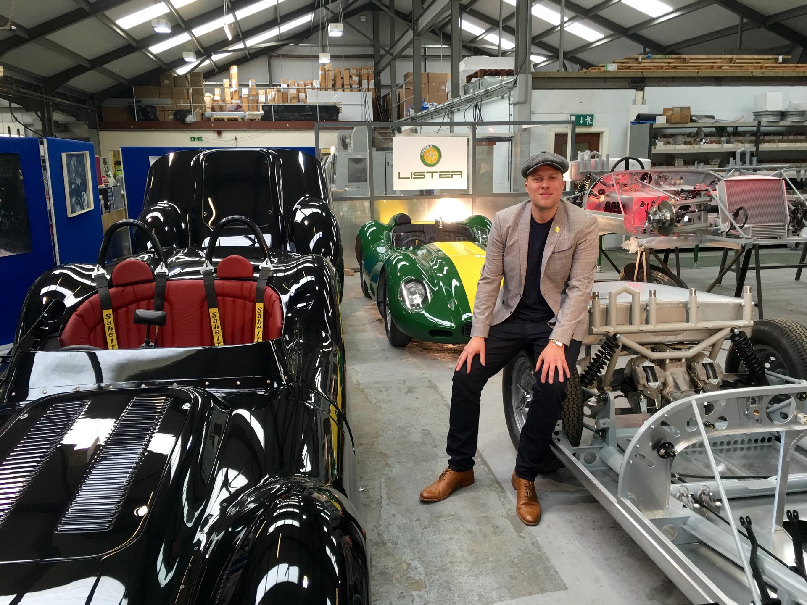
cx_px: 404
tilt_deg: -10.5
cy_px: 302
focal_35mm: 29
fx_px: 676
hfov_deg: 61.7
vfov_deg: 48.2
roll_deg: +0.0
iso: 40
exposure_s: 1/33
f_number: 2.2
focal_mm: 4.15
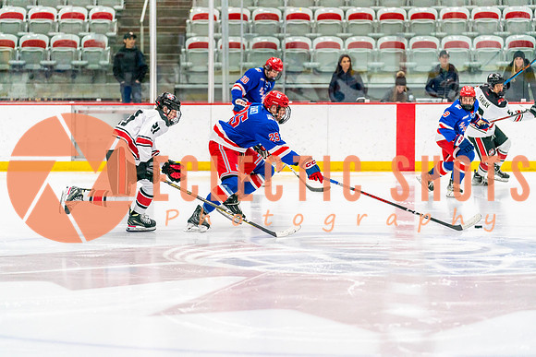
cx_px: 268
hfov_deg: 16.3
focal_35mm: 126
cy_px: 178
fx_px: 1876
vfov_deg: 10.9
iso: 3200
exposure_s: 1/1250
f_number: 2.8
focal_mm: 126
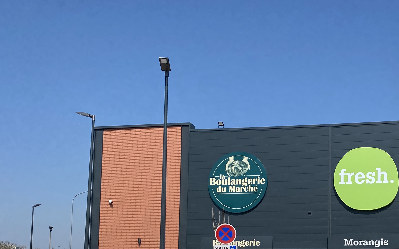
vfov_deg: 23.6
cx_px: 328
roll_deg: +0.4
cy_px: 232
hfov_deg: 36.7
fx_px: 576
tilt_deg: +2.6
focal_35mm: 53
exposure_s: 1/4115
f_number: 1.8
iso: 32
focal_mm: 4.25
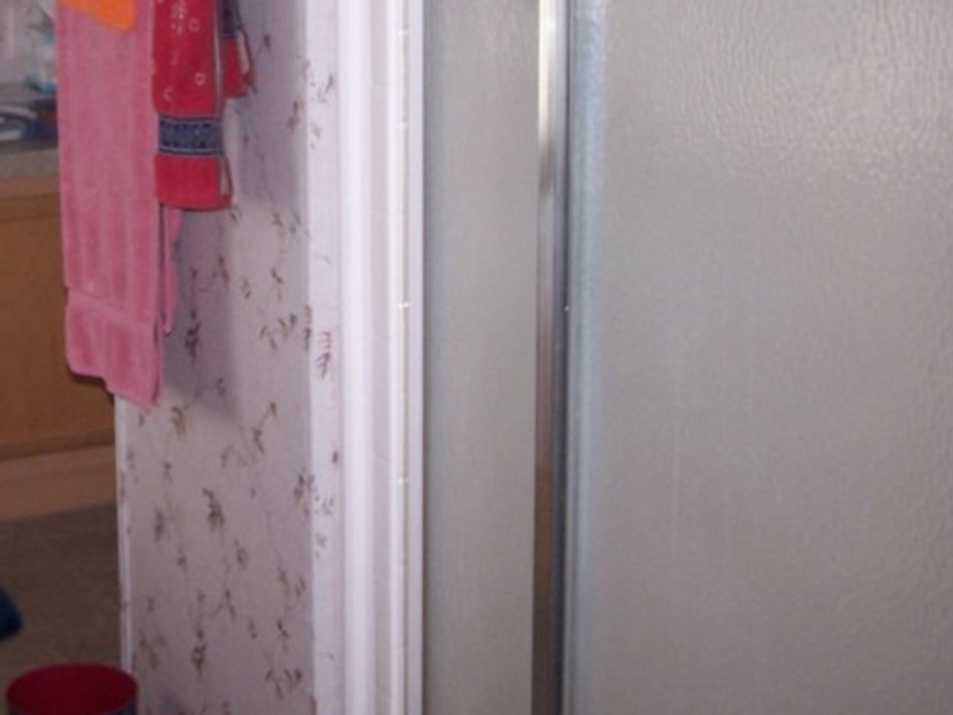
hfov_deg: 25.6
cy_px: 101
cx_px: 339
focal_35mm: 76
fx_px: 2092
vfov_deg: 19.1
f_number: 2.8
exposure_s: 1/60
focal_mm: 6.3
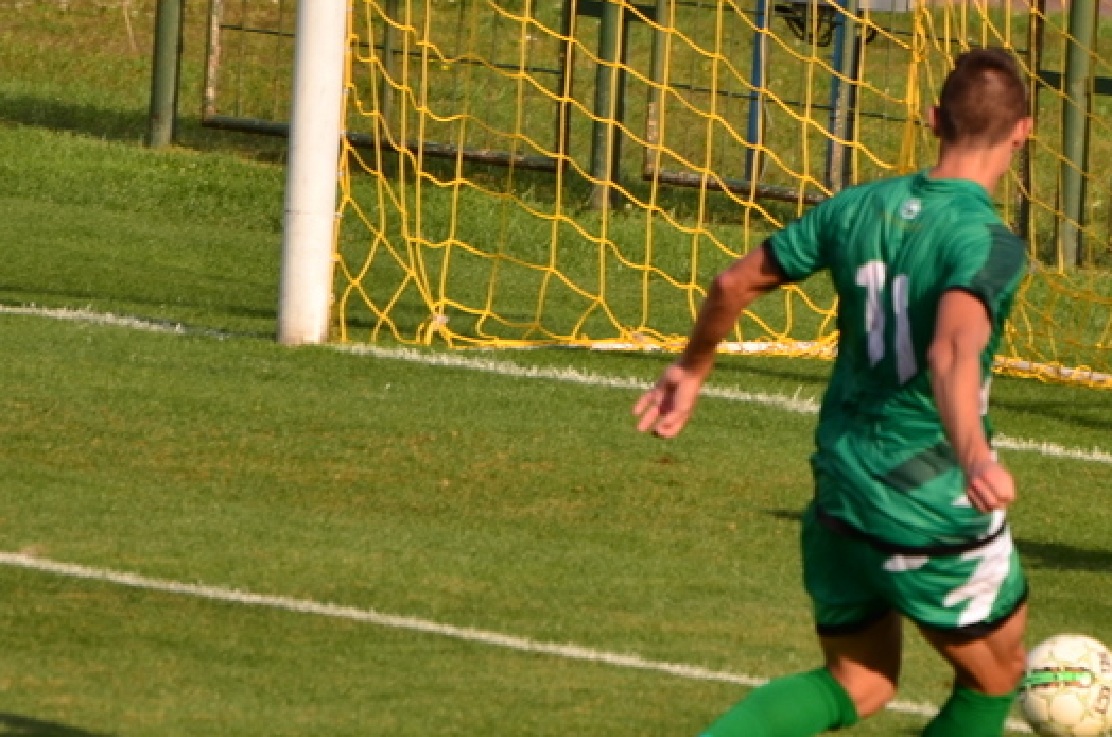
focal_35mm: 928
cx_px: 1065
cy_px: 239
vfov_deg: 1.5
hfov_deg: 2.2
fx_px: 28604
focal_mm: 270
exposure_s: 1/1000
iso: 200
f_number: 5.6
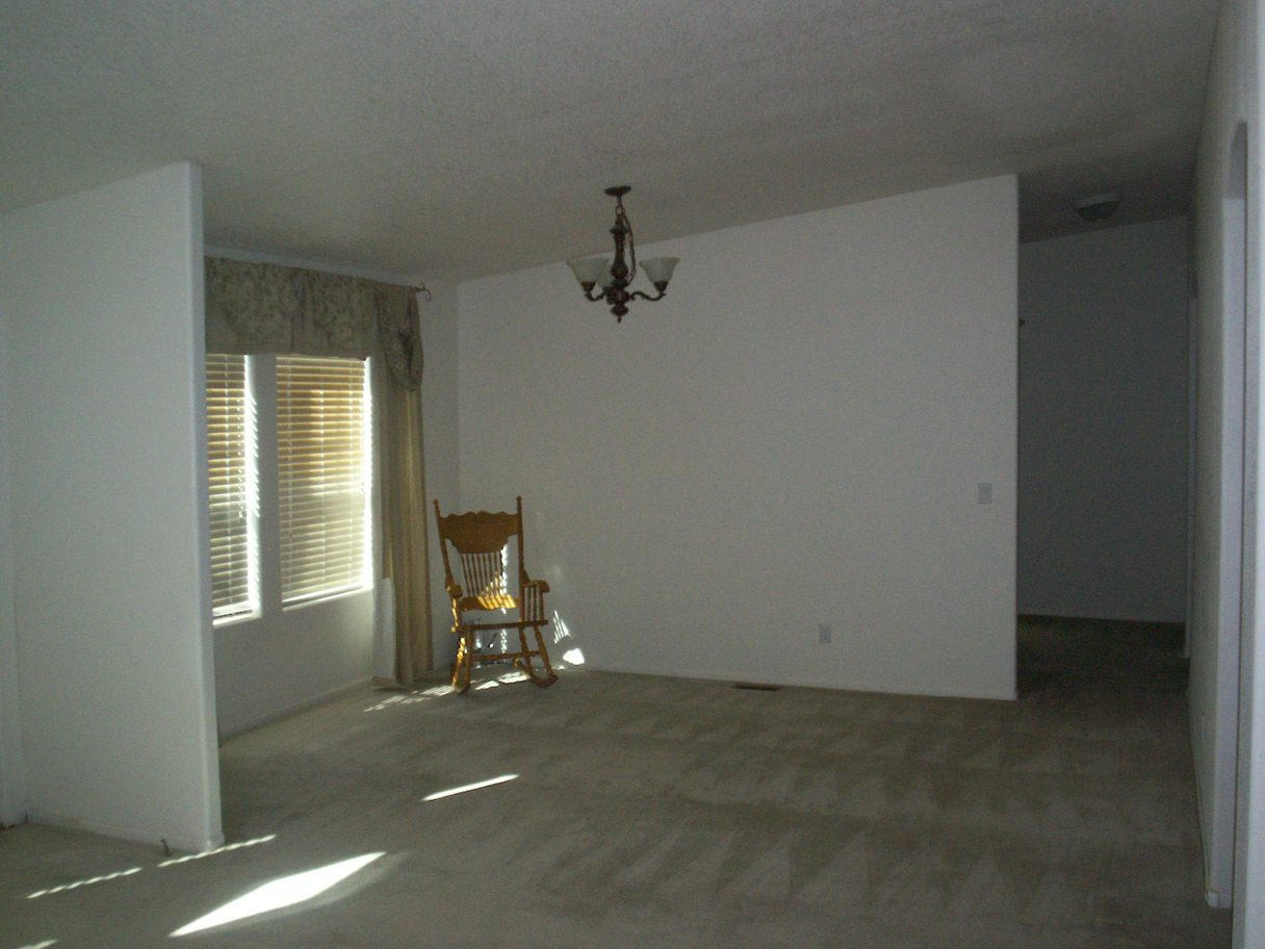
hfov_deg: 51.4
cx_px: 632
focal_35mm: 36
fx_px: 1316
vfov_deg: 39.7
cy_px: 474
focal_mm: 5.9
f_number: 4.5
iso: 140
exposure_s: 1/64
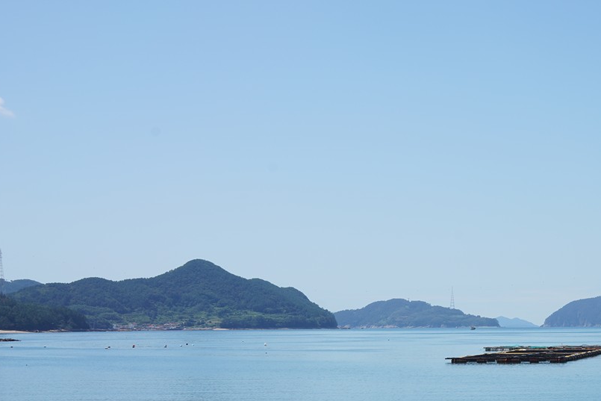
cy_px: 319
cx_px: 545
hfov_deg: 22.8
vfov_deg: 15.6
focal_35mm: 87
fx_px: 1453
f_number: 13
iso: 100
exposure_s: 1/125
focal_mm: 35
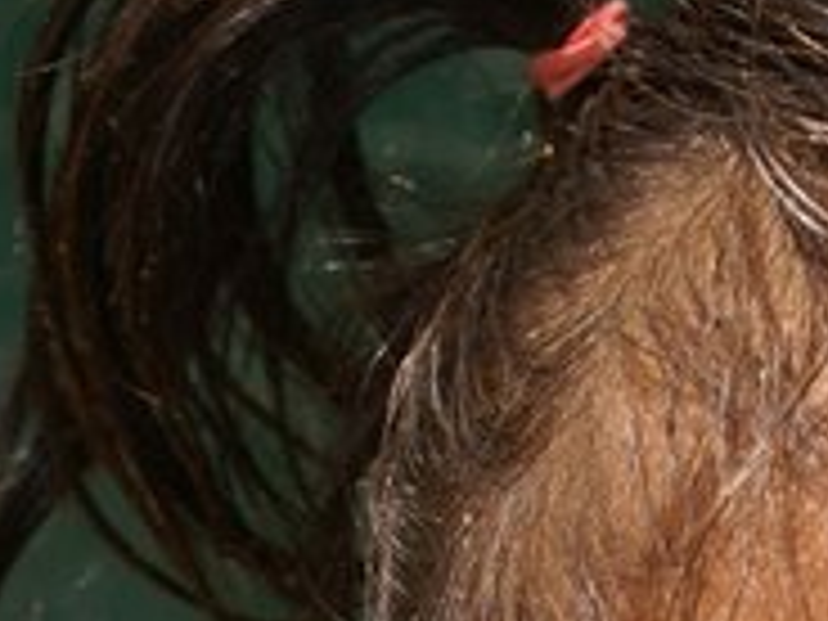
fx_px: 8651
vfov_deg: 4.1
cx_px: 1202
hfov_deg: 5.4
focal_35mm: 362
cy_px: 1204
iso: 100
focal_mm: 45
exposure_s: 1/125
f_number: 8
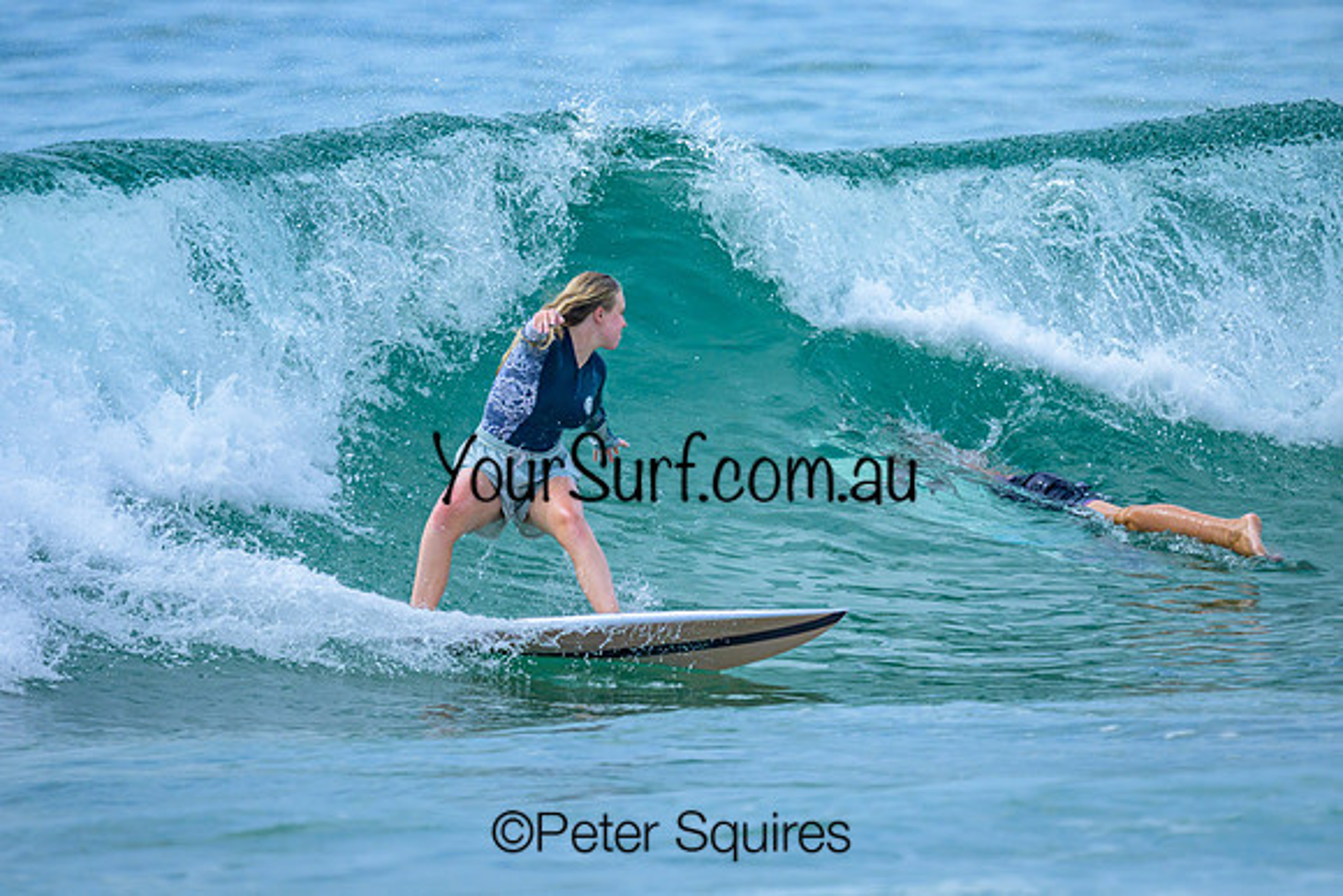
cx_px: 610
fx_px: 40037
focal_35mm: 1073
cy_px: 321
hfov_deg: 1.9
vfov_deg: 1.3
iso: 450
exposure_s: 1/3200
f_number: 6.3
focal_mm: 800
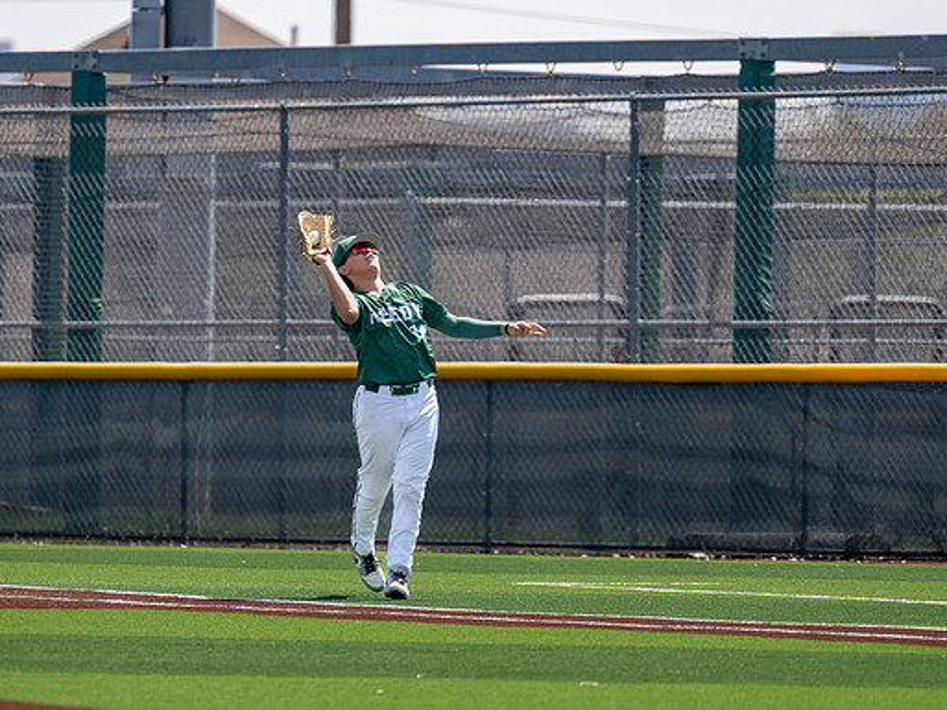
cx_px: 391
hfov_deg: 4.8
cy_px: 373
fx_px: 11356
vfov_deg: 3.6
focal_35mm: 415
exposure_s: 1/2000
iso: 320
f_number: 4
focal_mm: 280
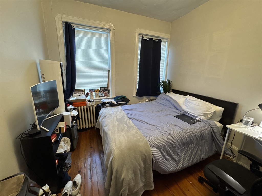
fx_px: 106
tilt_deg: -14.3
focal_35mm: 14
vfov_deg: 85.7
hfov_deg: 102.1
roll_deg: -1.9
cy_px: 98
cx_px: 131
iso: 250
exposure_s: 1/60
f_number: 2.2
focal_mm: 2.22
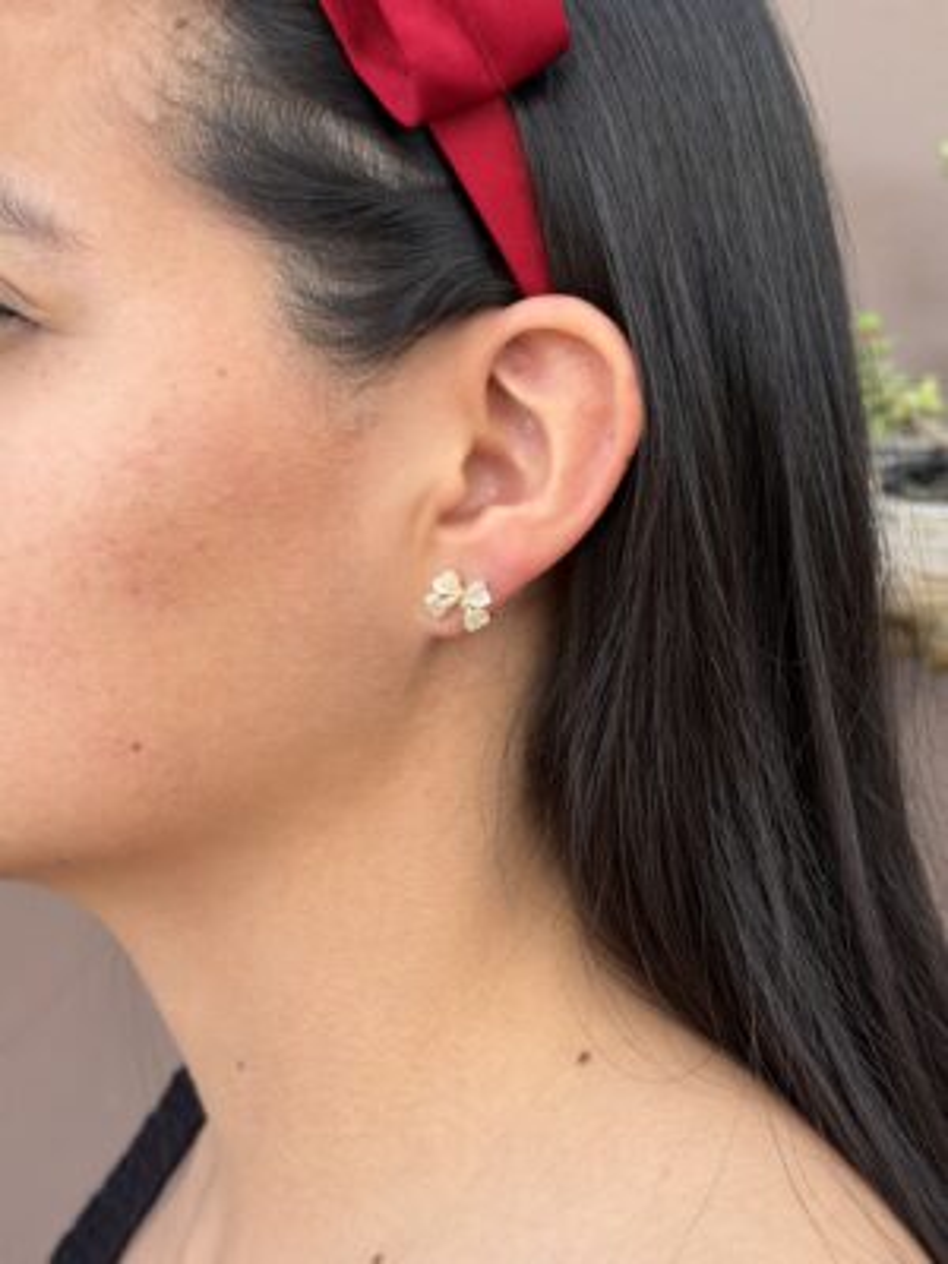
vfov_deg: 39.7
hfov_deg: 30.3
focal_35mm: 48
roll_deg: -0.7
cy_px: 632
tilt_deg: -7.5
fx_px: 1753
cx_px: 474
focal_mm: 6.76
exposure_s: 1/561
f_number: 1.78
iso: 64
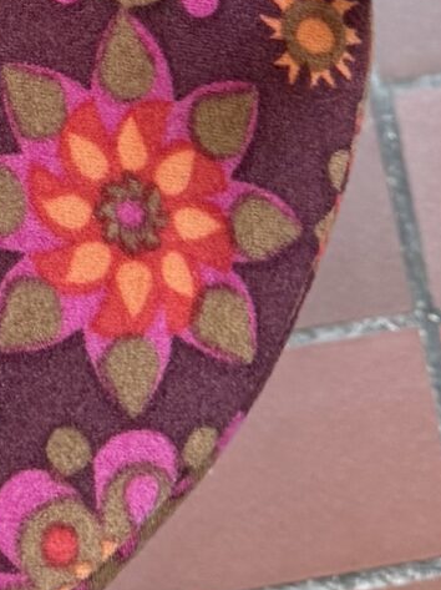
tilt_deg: -73.9
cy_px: -377
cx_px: -417
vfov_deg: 13.9
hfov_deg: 10.5
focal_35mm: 130
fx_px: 2211
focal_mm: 6.76
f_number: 1.78
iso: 160
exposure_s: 1/50
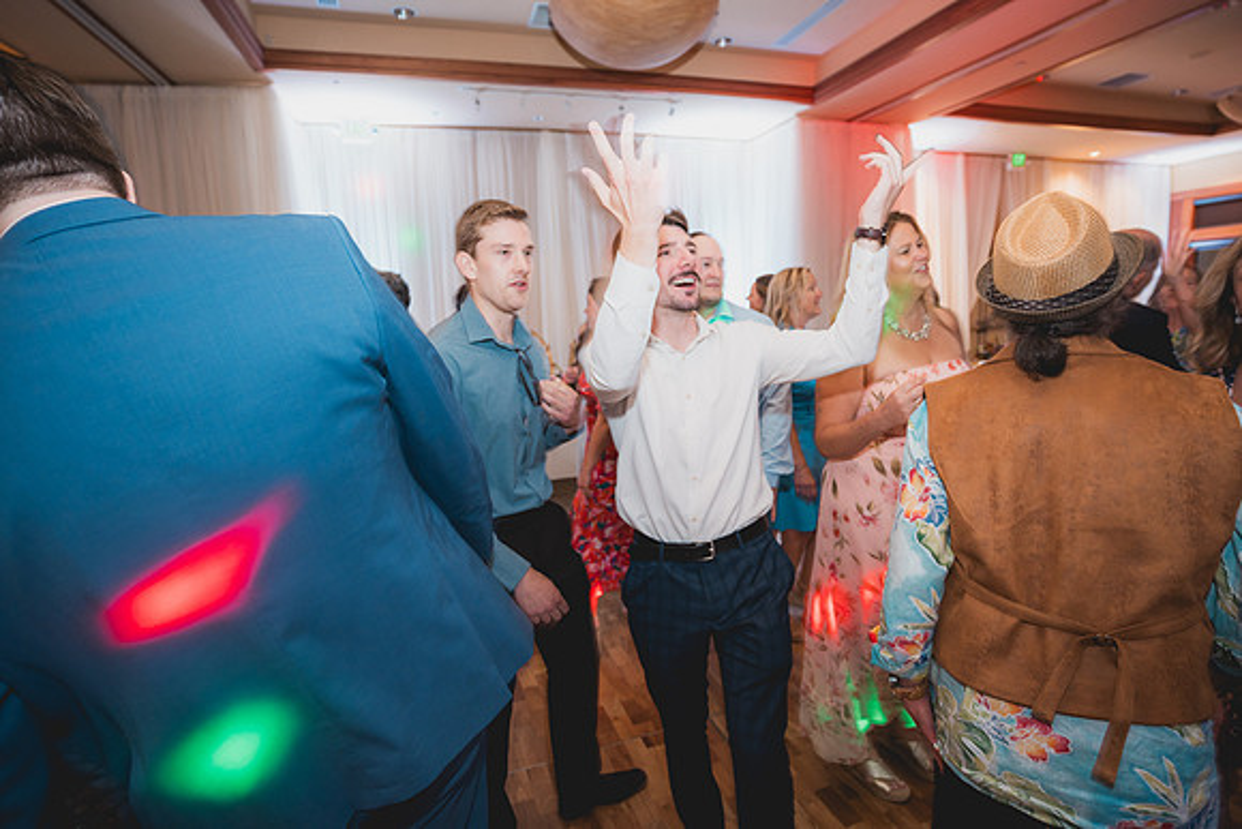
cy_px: 414
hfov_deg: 93.3
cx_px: 621
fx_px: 587
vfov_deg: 70.5
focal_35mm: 17
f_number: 2.8
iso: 1000
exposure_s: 1/13
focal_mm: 17
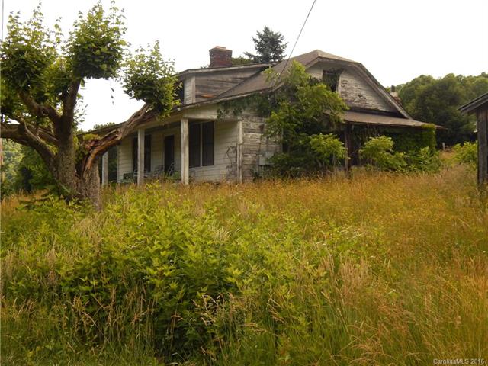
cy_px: 183
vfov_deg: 29.7
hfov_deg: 38.9
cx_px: 244
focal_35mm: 49
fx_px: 691
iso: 400
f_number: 7.4
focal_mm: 8.6
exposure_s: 1/400
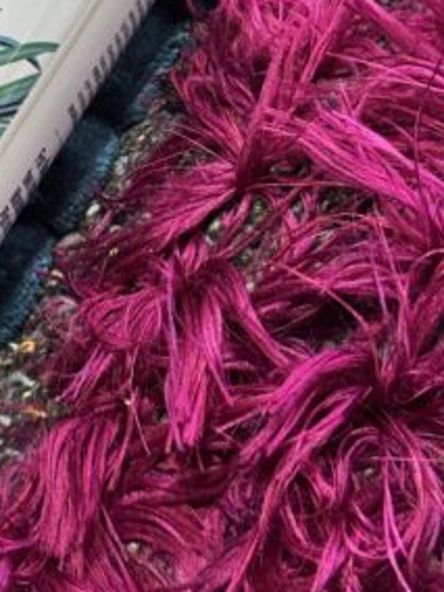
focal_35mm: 135
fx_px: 2309
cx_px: -138
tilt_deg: -46.4
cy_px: -110
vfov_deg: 14.2
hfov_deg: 10.7
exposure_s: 1/50
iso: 125
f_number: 1.78
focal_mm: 6.76
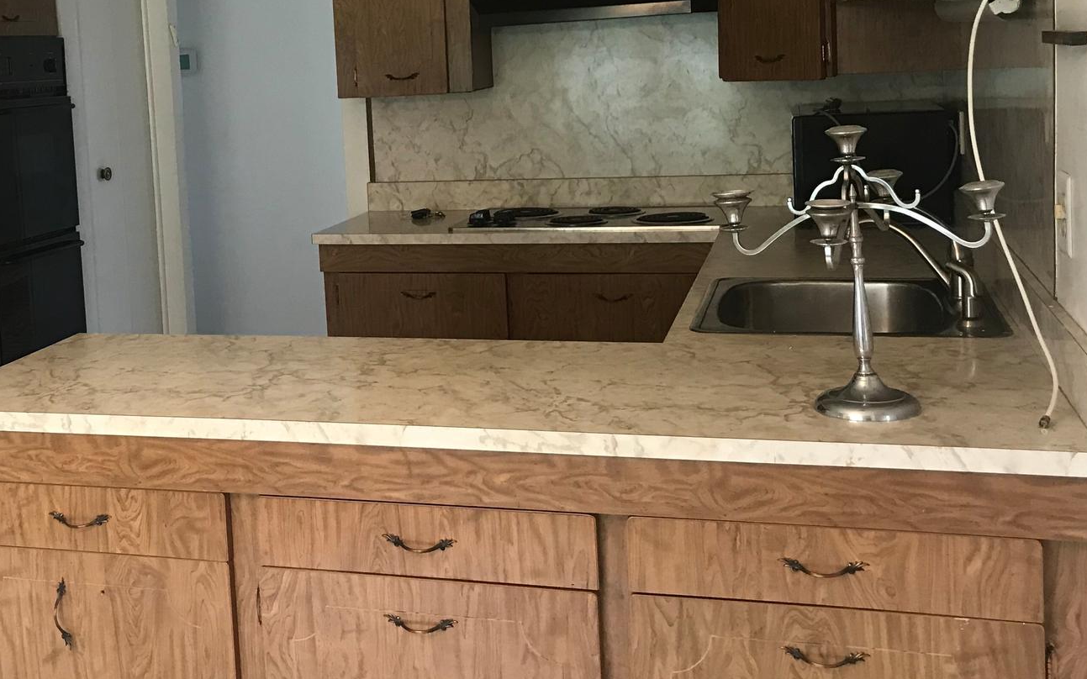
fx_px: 1392
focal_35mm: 47
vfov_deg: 27.1
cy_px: 183
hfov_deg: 41.7
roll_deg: +3.3
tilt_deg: -4.6
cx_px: 305
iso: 40
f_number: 1.8
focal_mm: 3.99
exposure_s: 1/20
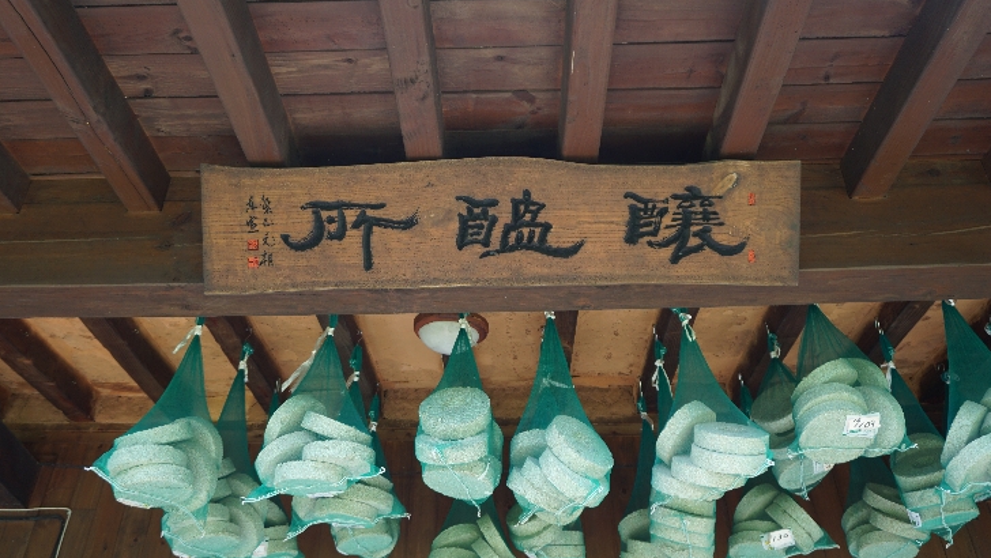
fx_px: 881
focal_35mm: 34
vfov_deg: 35.1
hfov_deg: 58.7
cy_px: 273
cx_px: 498
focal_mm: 21
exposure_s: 1/160
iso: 200
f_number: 4
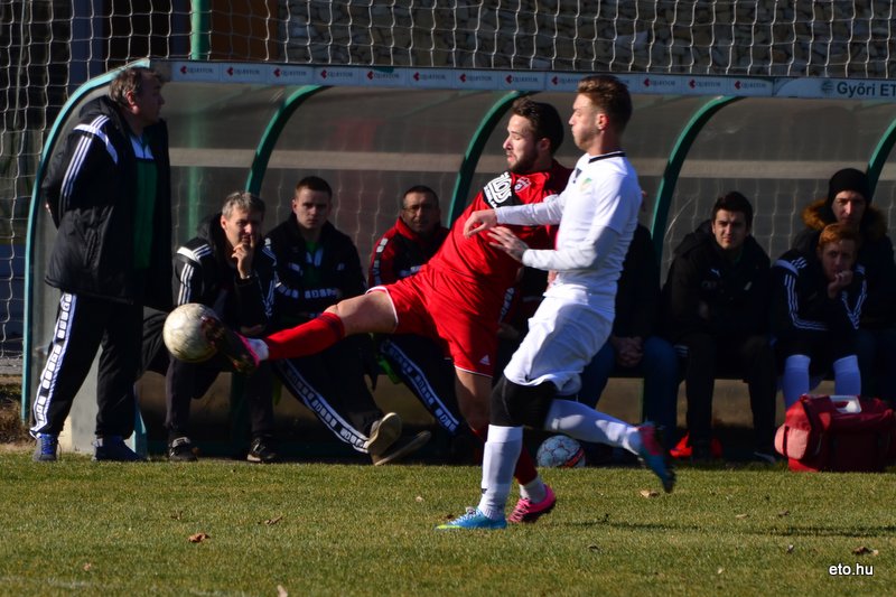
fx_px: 11197
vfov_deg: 3.1
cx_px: 448
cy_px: 298
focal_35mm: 450
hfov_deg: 4.6
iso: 100
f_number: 6.3
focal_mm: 300
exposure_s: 1/640
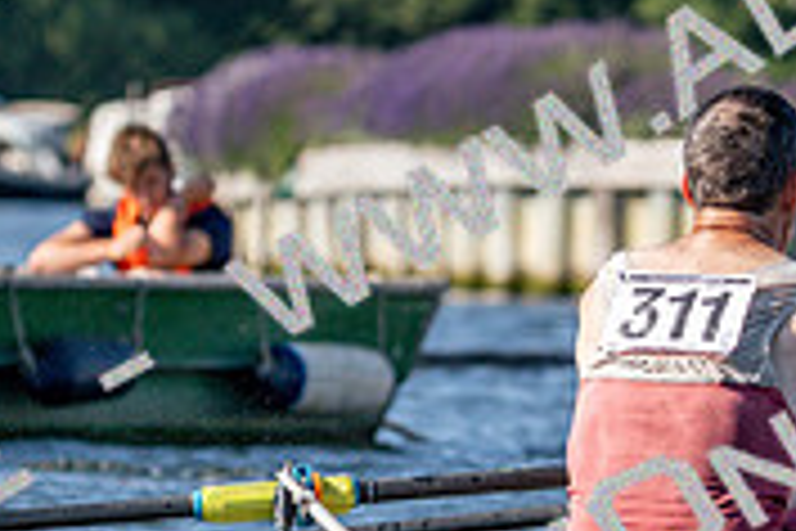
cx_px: 783
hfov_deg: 2.8
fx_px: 16295
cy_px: 349
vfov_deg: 1.9
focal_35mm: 737
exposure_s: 1/1600
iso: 320
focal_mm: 225
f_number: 5.6
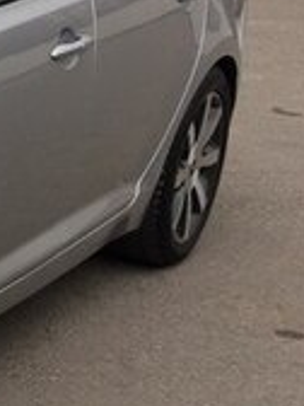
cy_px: 187
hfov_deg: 10.9
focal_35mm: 114
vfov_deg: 17.3
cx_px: -432
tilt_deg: -18.5
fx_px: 1335
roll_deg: -2.4
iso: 32
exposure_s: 1/121
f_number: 2.2
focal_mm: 4.15
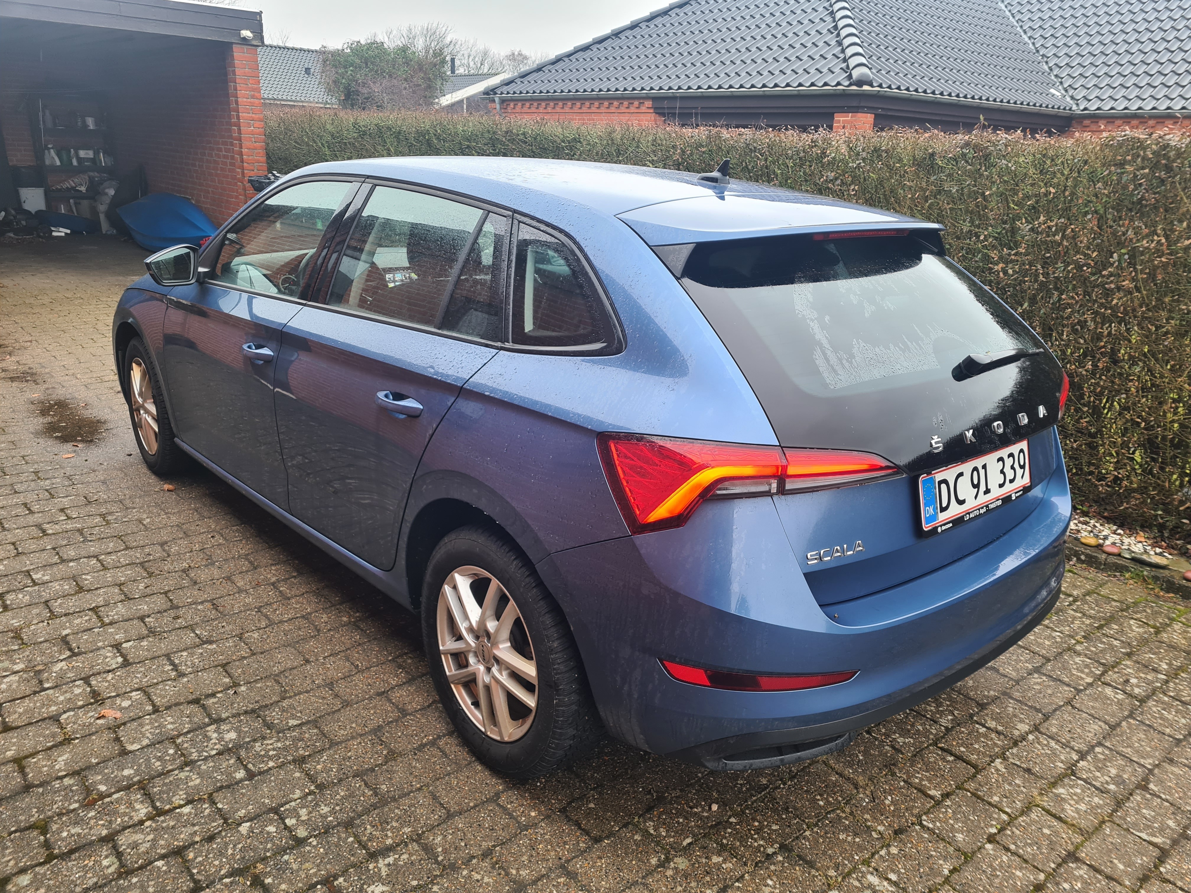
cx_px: 596
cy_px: 446
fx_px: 895
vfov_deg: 53.1
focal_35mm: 26
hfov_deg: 67.3
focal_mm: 5.4
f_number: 1.8
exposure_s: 1/100
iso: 80
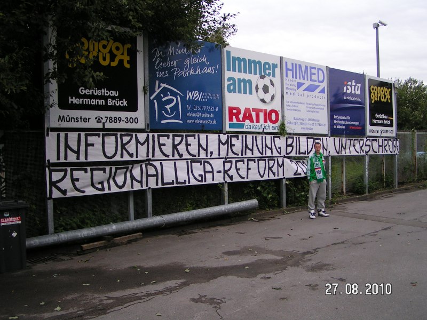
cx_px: 214
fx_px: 469
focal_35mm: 38
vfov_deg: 37.7
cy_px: 160
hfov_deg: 49.0
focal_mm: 5.8
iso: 50
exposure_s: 1/50
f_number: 2.8
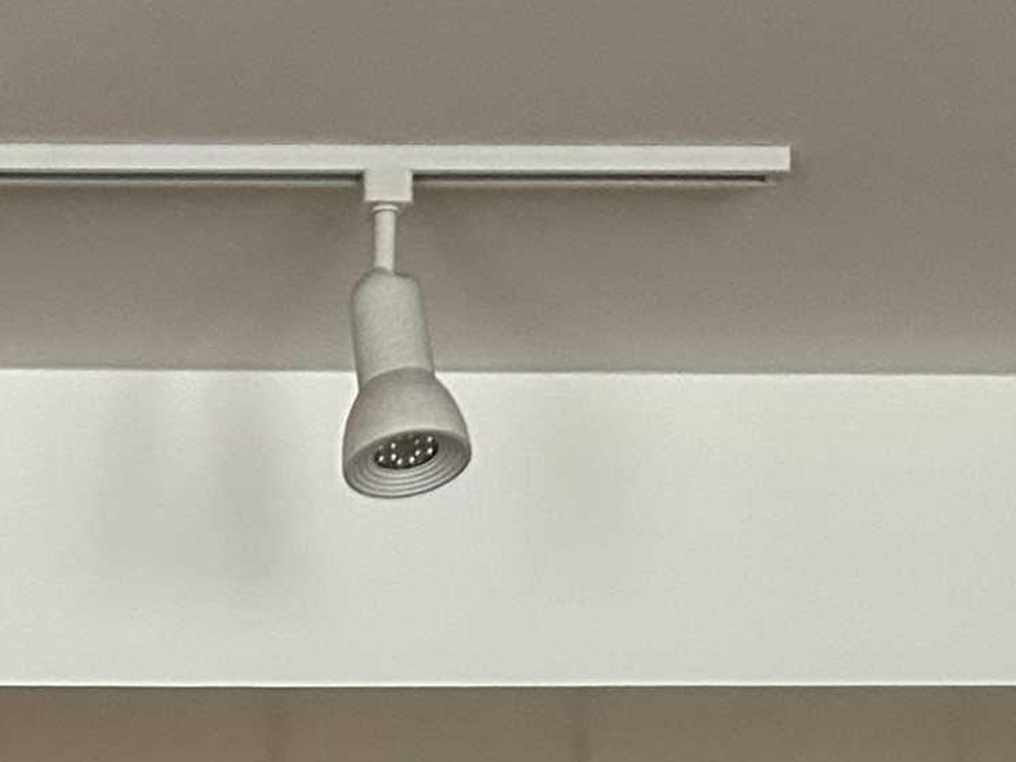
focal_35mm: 107
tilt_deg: -1.5
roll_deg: +0.0
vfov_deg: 12.3
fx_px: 3142
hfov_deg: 17.9
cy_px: 1501
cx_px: 11
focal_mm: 5.7
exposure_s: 1/41
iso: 500
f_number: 1.5
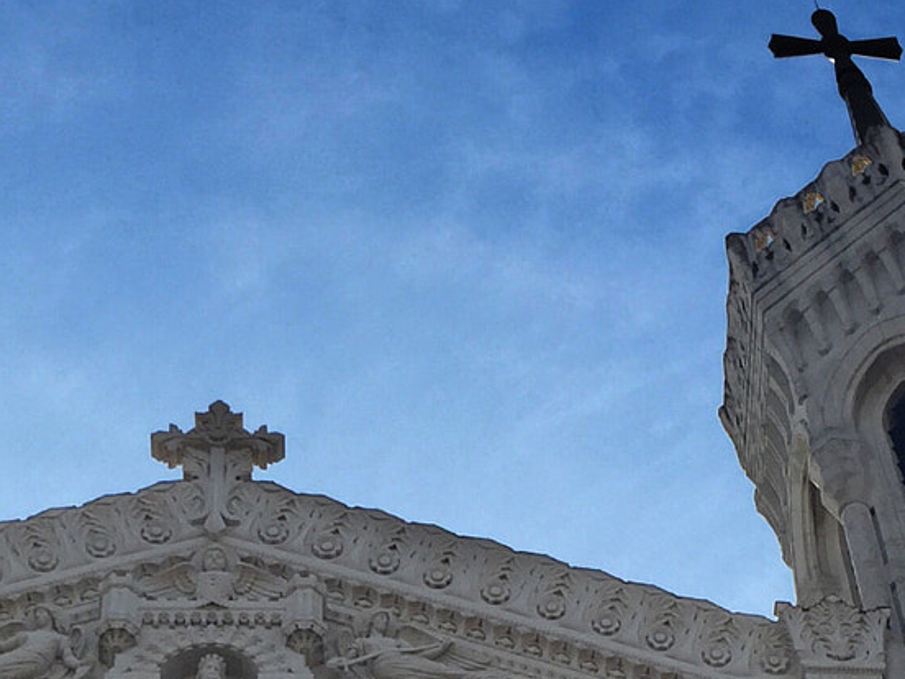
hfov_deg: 22.9
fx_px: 2196
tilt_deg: +47.8
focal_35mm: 84
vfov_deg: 16.8
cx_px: 156
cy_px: 832
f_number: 2.2
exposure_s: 1/1319
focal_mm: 4.15
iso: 32
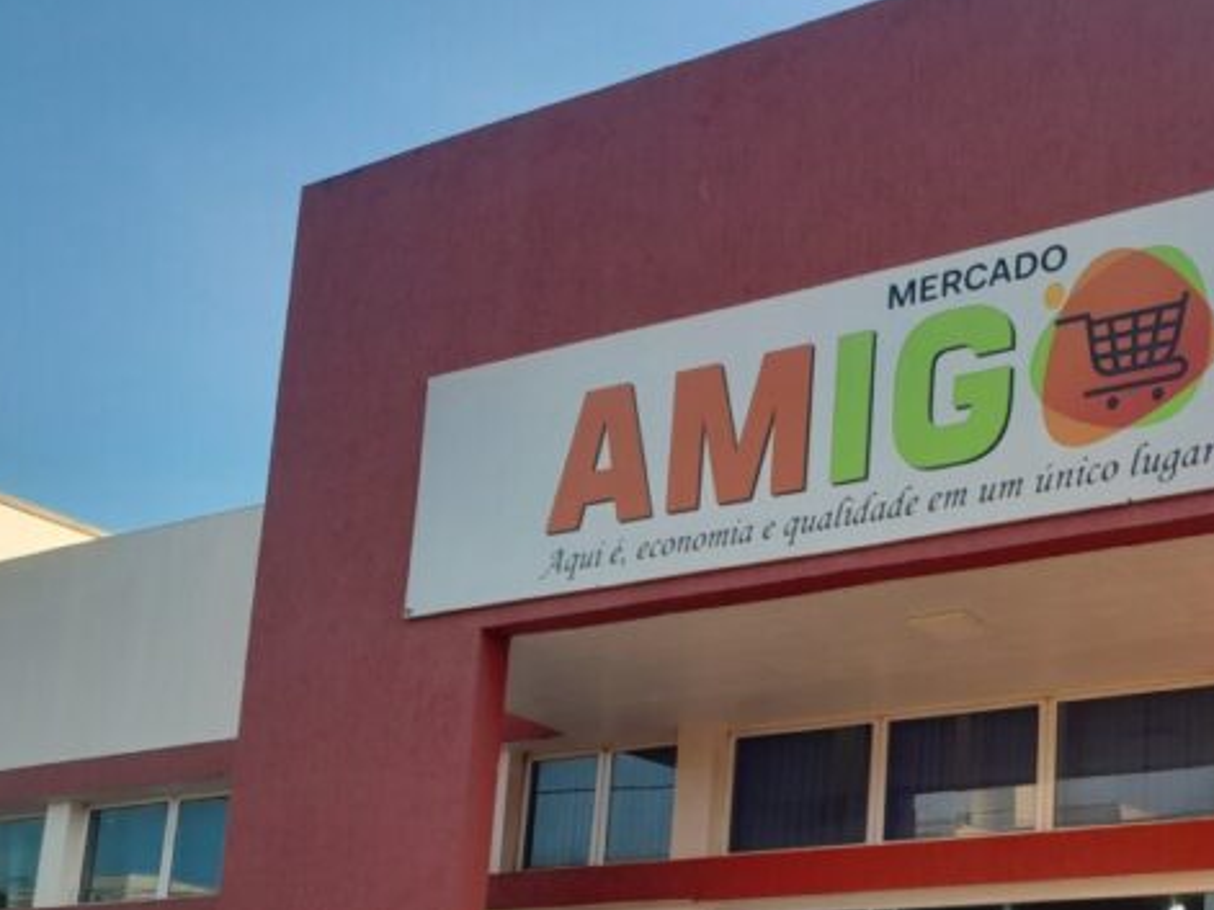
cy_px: 846
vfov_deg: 26.4
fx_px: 1858
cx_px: 1090
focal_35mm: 53
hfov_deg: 34.2
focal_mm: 3.98
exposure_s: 1/168
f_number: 1.8
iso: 40
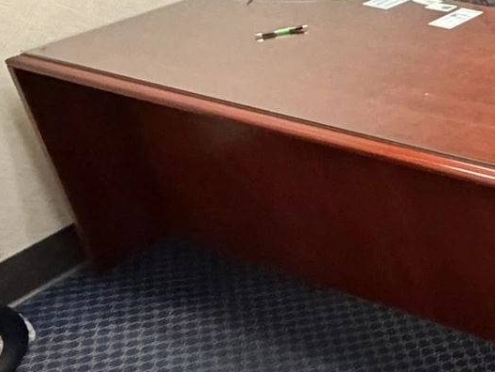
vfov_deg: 27.4
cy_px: 128
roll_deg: -0.2
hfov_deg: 28.1
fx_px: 758
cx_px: 684
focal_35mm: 53
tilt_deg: -28.6
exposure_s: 1/60
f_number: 2.2
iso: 800
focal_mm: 2.22
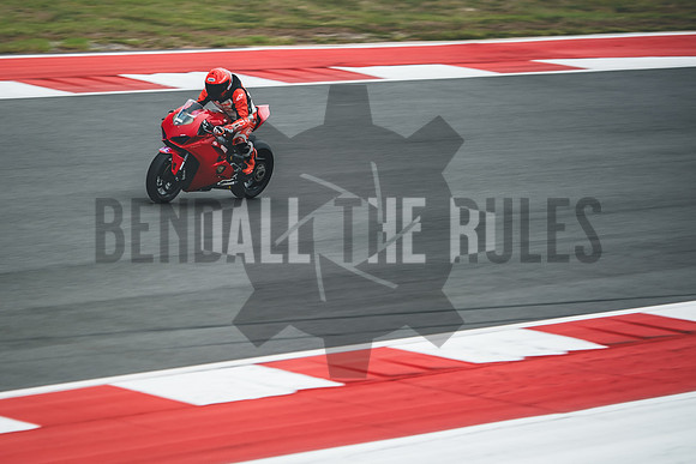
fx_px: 7621
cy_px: 210
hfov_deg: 5.2
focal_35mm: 394
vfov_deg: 3.5
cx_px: 260
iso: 160
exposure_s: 1/250
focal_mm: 200
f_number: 2
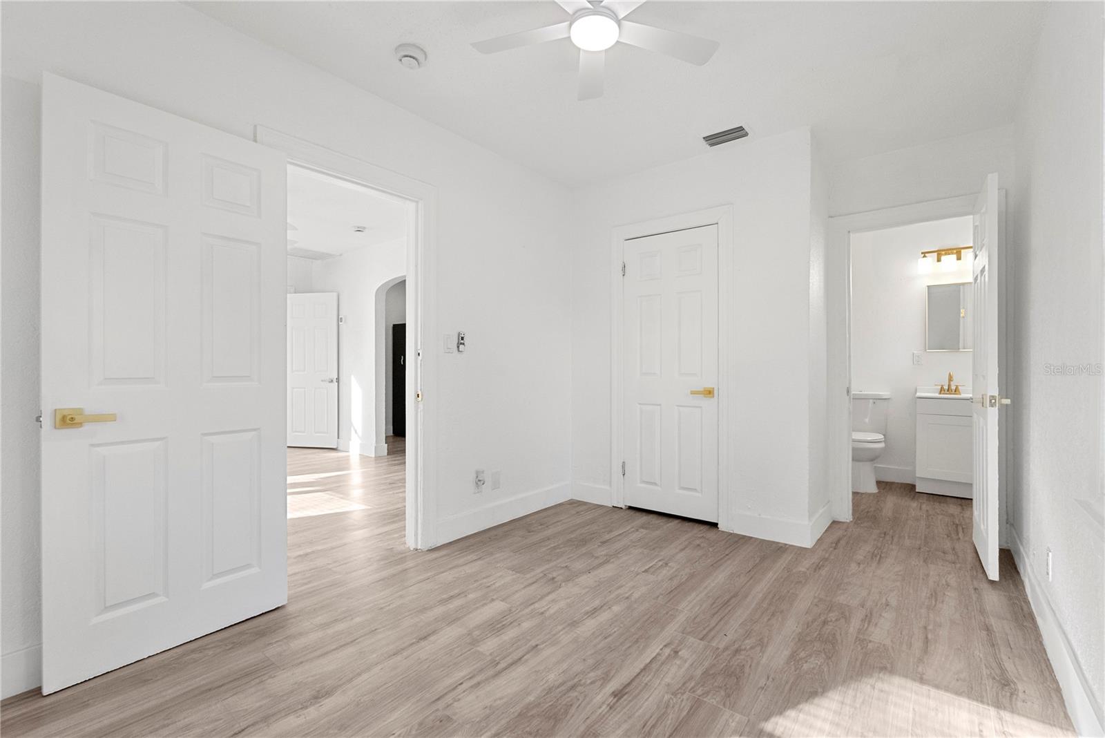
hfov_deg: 95.0
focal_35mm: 16
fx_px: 507
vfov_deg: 72.1
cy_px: 369
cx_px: 552
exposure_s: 1/60
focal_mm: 16.5
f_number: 9
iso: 2000
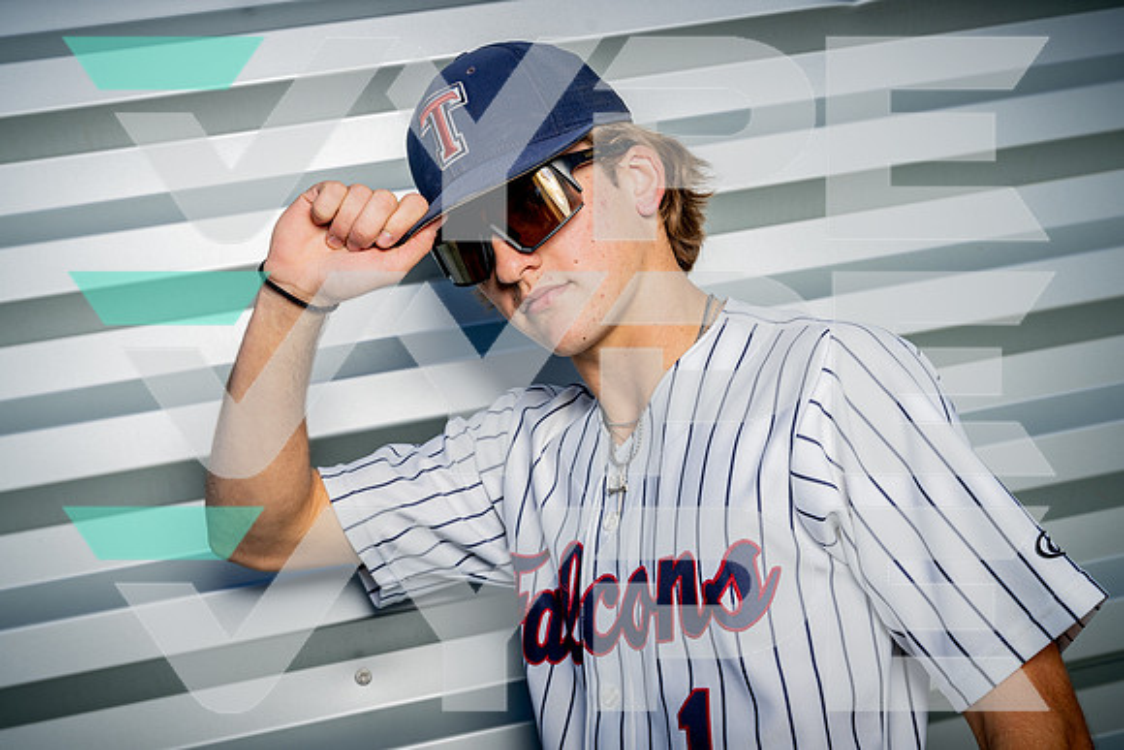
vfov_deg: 28.1
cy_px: 375
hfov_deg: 41.1
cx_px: 562
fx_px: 1499
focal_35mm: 48
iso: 125
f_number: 8
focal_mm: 48
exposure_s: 1/250
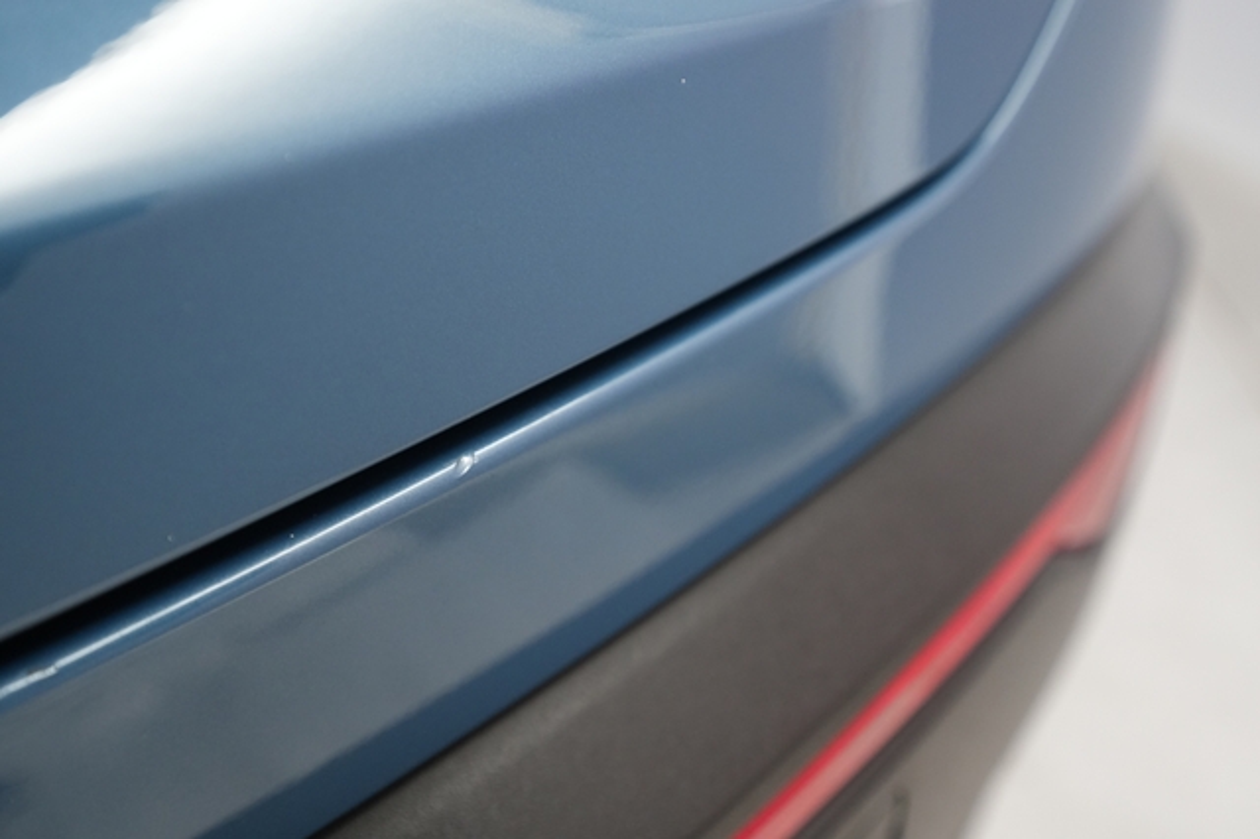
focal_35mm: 28
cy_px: 420
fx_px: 979
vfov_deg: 46.4
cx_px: 630
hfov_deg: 65.5
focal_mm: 28
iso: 3200
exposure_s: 1/100
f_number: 4.5
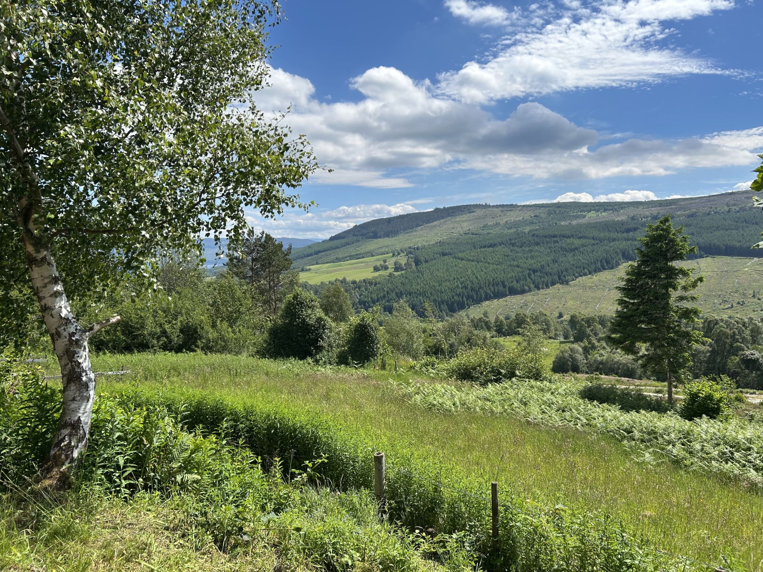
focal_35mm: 26
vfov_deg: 53.1
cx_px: 382
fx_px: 573
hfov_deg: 67.3
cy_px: 286
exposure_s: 1/4630
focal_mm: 5.7
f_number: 1.5
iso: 50
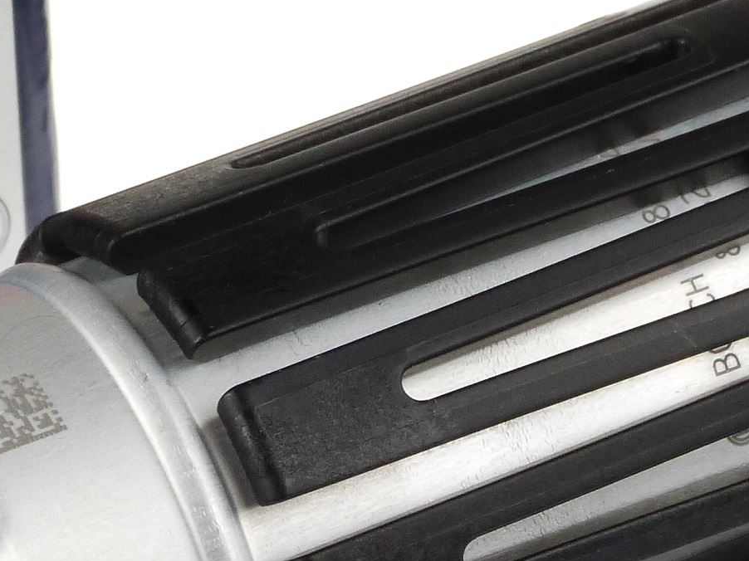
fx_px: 7658
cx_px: 359
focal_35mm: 354
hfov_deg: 5.6
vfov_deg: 4.2
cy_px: 600
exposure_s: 1/160
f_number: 3.5
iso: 200
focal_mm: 20.4
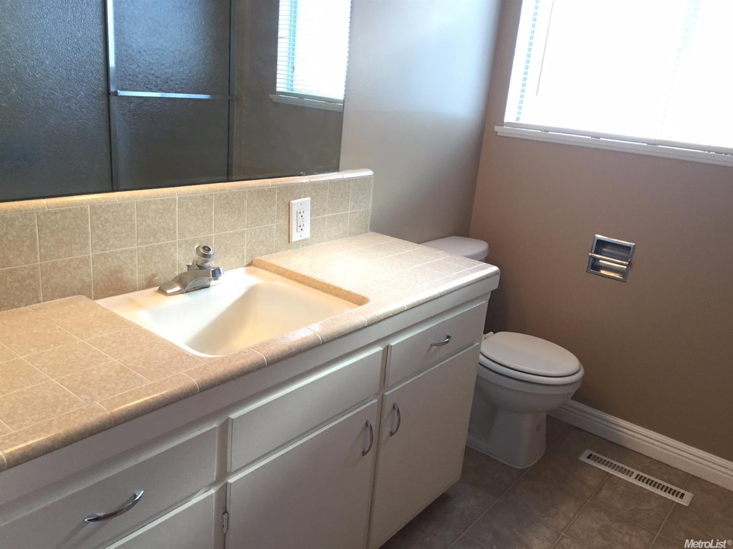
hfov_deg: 61.7
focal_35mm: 29
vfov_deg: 48.2
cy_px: 274
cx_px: 366
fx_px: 614
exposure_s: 1/30
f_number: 2.2
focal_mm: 4.15
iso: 160
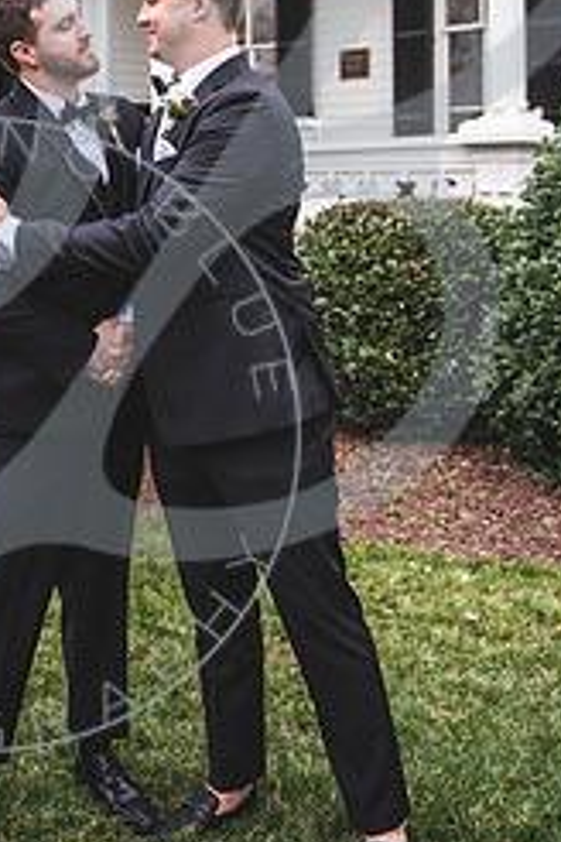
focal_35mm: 53
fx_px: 1239
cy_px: 175
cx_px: 137
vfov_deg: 36.3
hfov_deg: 25.2
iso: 100
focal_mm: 29
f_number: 2.8
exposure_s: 1/400
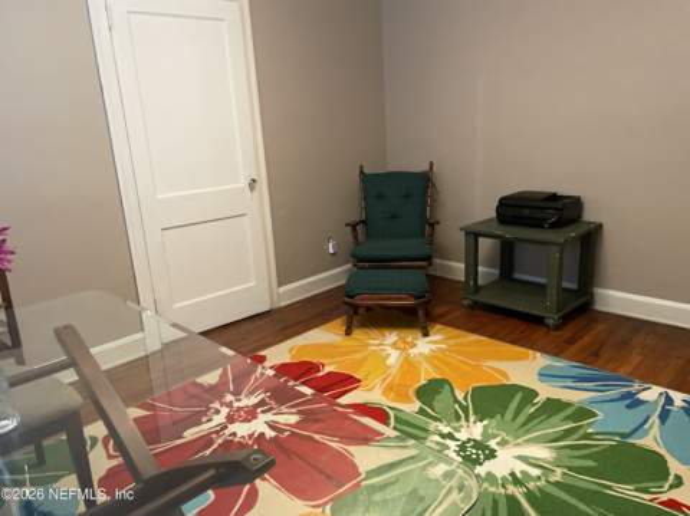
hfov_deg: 67.4
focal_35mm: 26
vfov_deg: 53.0
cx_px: 345
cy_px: 258
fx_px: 518
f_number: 1.6
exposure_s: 1/40
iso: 500
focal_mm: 4.2
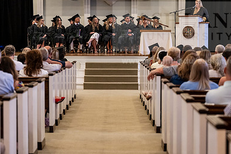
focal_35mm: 115
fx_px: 738
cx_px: 95
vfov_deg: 11.9
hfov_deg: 17.8
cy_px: 73
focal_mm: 77
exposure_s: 1/200
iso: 4000
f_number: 3.2
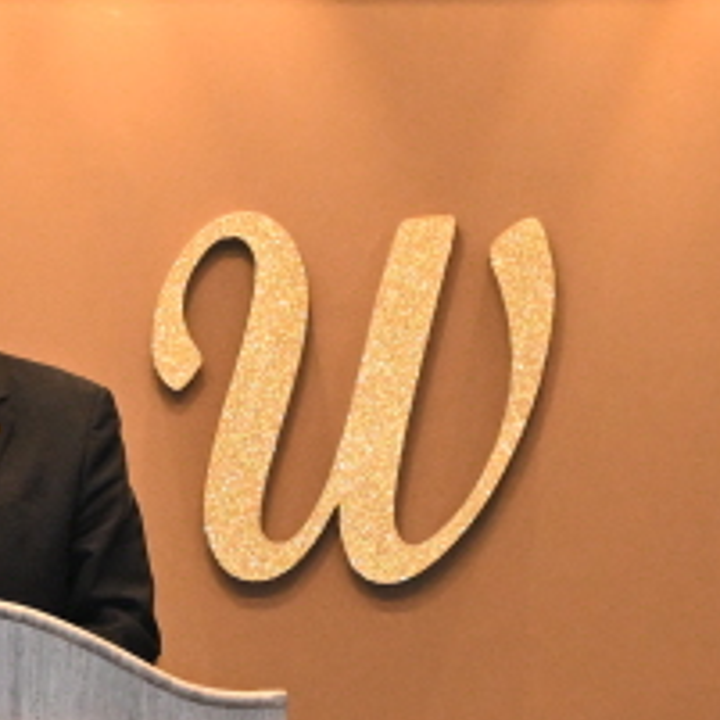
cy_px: 562
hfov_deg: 3.6
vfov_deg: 3.6
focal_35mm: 489
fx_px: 11507
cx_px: -115
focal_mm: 77
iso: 3200
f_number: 6
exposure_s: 1/125
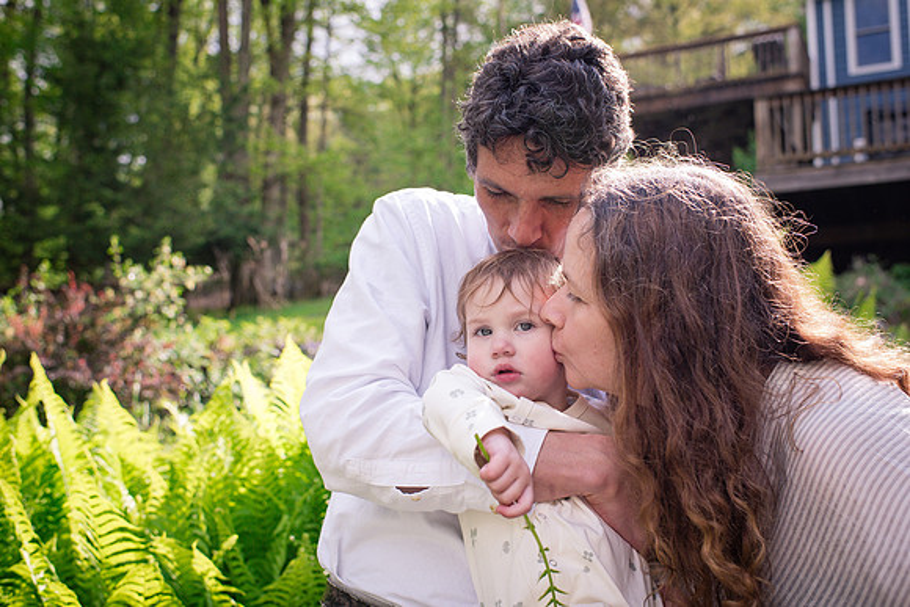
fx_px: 885
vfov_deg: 37.9
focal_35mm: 35
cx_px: 455
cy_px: 304
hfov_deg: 54.4
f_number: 4.5
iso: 800
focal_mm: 35
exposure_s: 1/1250
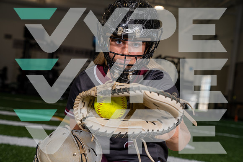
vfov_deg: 20.3
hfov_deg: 30.1
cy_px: 81
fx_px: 452
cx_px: 122
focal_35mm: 67
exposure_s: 1/200
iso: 200
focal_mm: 67
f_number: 5.6
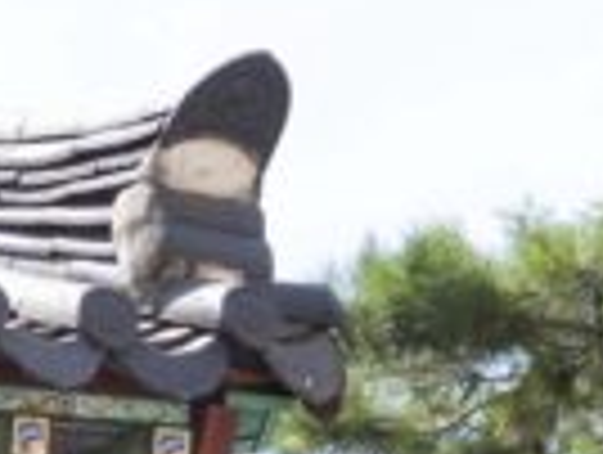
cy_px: 1472
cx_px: -1184
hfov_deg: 7.3
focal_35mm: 242
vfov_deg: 5.7
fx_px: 4223
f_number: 8
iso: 100
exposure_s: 1/100
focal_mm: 33
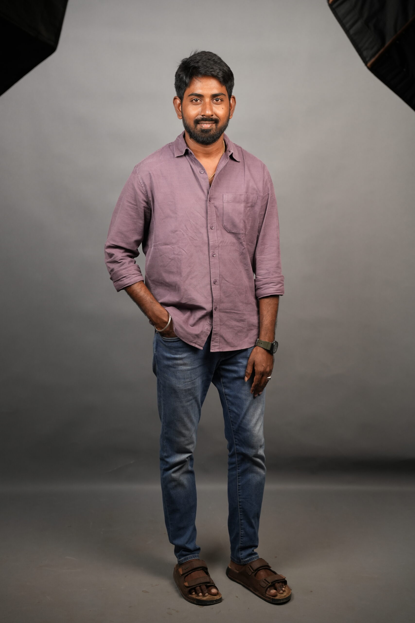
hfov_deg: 23.3
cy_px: 312
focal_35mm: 58
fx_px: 1008
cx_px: 208
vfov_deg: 34.3
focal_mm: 58.3
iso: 800
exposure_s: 1/800
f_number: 2.8
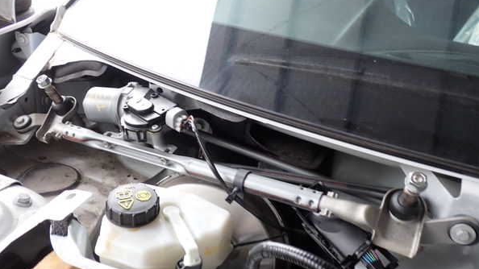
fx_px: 419
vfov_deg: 35.6
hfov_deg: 59.5
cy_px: 131
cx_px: 240
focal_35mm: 33
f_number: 2.3
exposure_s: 1/60
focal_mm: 5.4
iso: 160
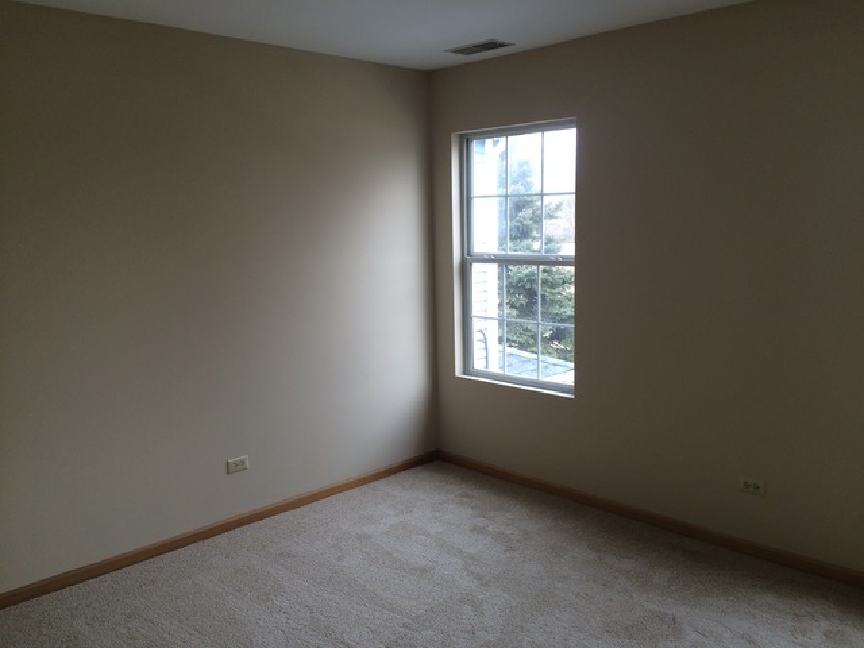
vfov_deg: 48.2
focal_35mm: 29
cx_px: 432
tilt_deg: -7.6
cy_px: 324
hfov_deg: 61.7
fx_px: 724
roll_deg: +2.8
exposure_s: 1/120
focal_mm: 4.15
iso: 50
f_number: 2.2
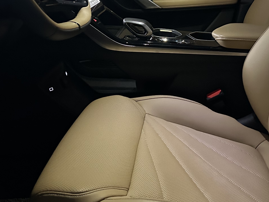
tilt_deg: -11.2
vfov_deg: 27.5
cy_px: 19
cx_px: 162
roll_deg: -1.3
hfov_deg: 37.3
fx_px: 396
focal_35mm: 51
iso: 1000
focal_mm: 6.86
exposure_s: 1/30
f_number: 1.78
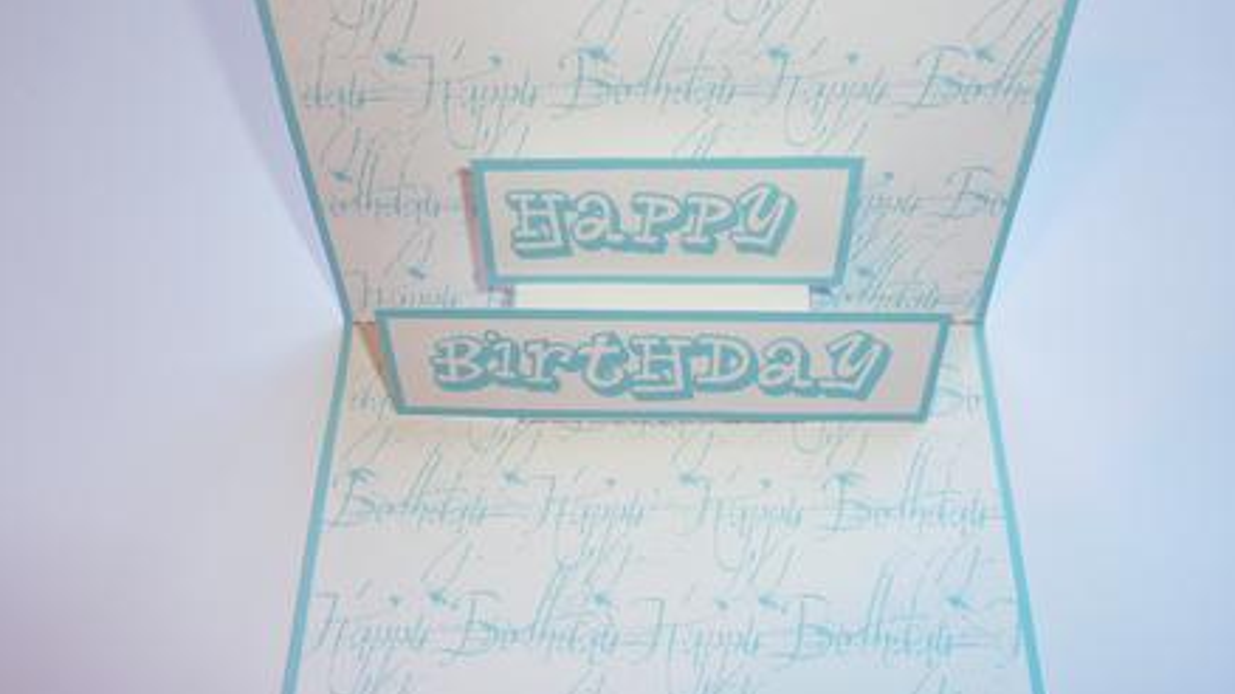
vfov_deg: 41.4
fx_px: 917
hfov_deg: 67.9
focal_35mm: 28
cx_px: 626
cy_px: 333
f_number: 3.3
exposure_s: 1/30
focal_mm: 4.1
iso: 100
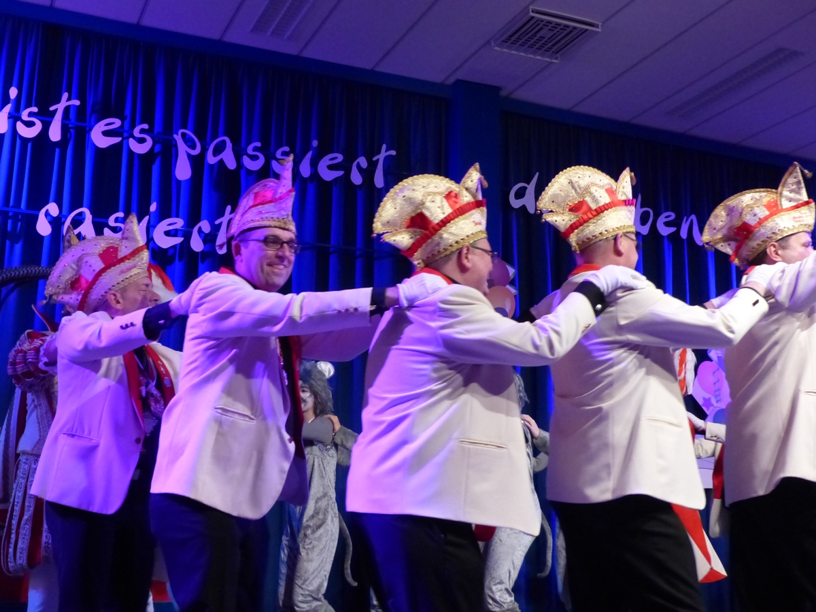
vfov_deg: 32.9
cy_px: 306
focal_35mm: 44
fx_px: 1037
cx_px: 408
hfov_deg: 42.9
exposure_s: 1/100
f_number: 2.8
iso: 800
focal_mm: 7.8
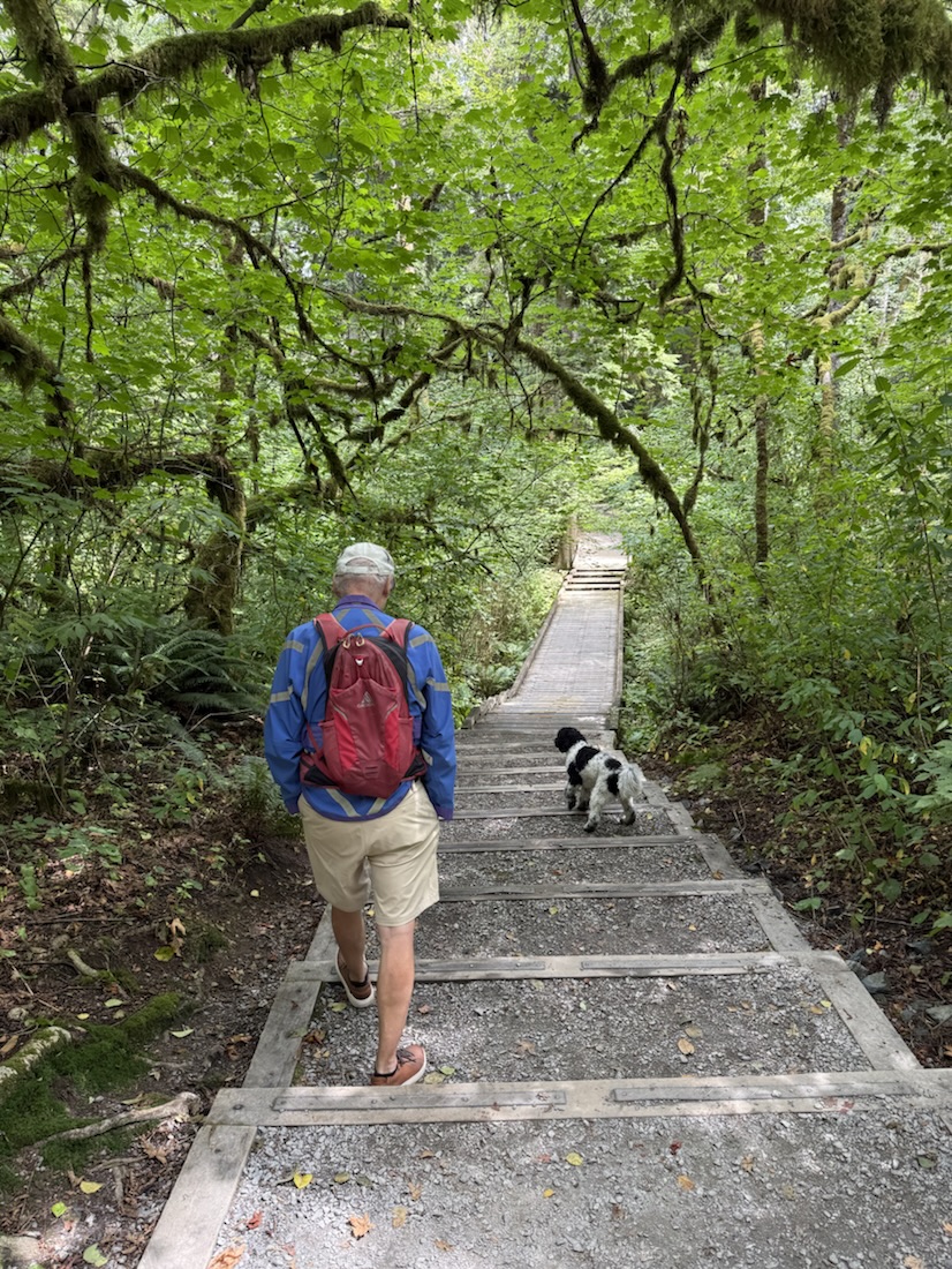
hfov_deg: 56.9
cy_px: 634
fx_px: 879
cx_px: 476
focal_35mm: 24
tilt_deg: -12.7
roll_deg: +3.3
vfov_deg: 71.6
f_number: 1.78
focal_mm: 6.76
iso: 80
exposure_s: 1/121
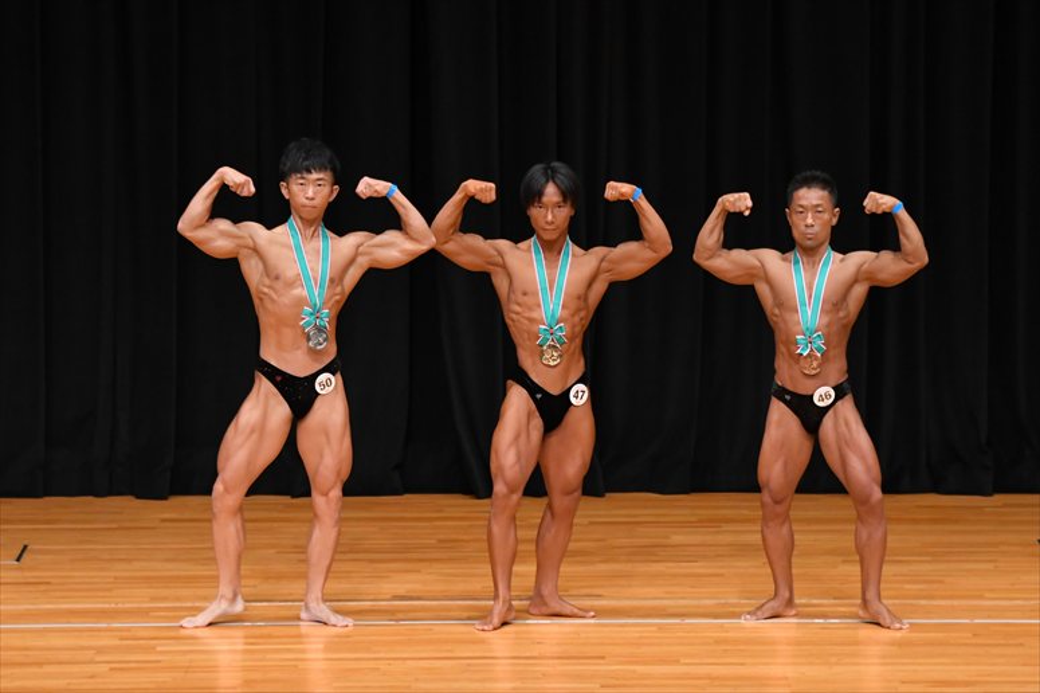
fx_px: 6497
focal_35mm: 225
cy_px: 346
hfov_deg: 9.2
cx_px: 520
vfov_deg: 6.1
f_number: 5.6
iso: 3200
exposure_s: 1/400
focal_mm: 150
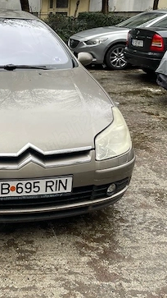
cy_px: 131
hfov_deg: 24.8
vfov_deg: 45.4
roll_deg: -1.3
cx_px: -14
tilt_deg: -19.0
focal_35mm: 45
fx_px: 355
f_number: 1.6
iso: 32
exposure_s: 1/195
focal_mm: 5.1
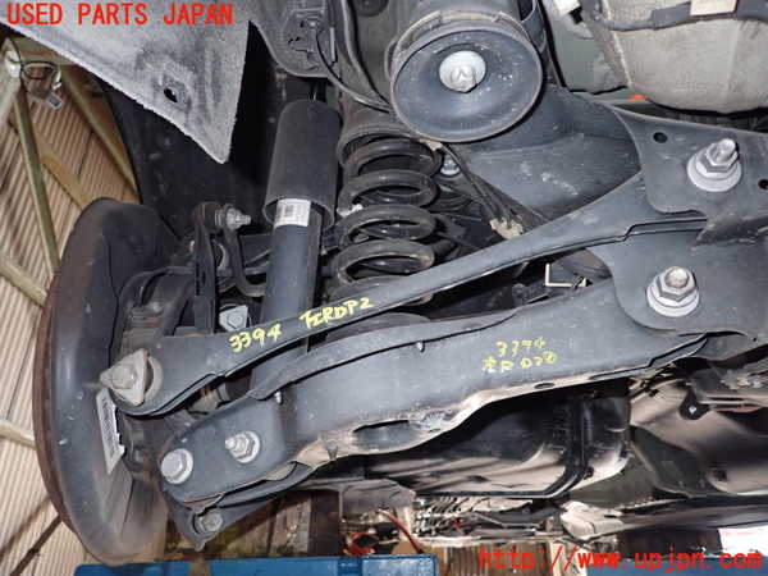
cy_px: 288
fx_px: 555
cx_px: 384
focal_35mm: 25
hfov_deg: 69.4
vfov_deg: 54.9
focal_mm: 4.5
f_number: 5.6
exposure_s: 1/30
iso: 640
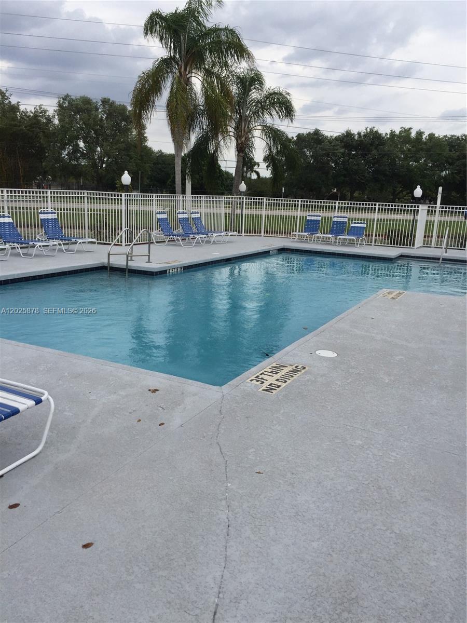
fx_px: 522
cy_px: 312
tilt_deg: -13.0
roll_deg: -3.3
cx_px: 234
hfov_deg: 48.2
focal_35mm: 29
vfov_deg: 61.7
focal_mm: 4.15
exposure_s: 1/1582
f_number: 2.2
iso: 32
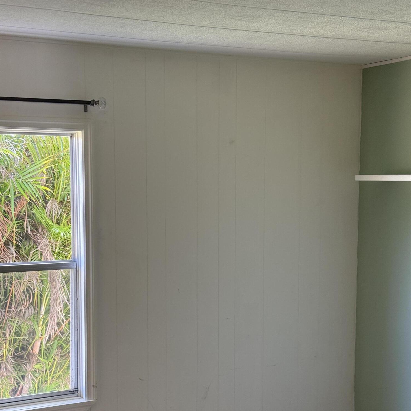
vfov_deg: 30.0
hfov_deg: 30.0
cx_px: 205
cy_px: 249
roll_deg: +0.7
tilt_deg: -4.7
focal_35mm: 57
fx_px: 766
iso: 125
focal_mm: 6.76
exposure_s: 1/60
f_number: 1.78
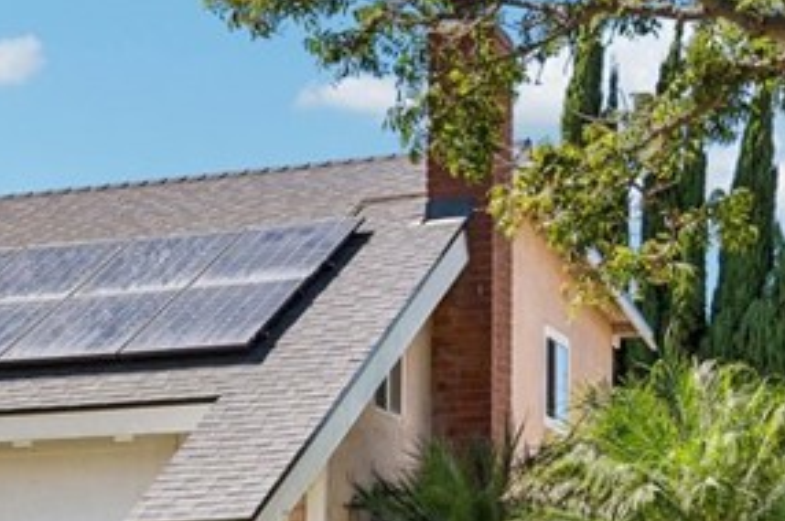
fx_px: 2418
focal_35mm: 111
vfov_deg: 12.1
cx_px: -376
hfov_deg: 16.8
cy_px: 559
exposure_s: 1/400
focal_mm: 31
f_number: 8
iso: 100
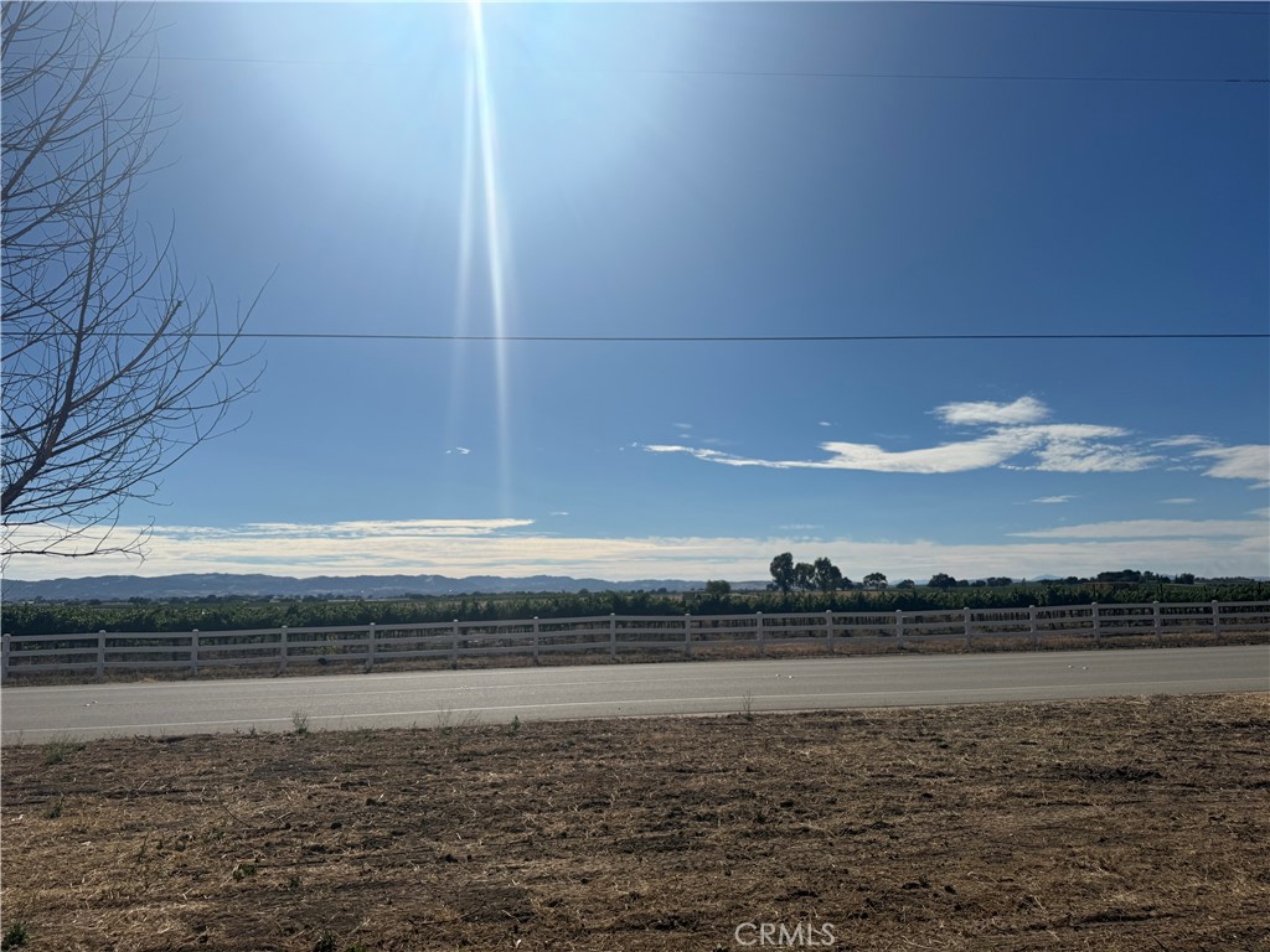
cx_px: 635
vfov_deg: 56.8
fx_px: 881
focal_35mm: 24
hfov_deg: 71.6
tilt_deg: +6.5
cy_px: 476
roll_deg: +0.7
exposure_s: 1/14286
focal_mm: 6.76
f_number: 1.78
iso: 50
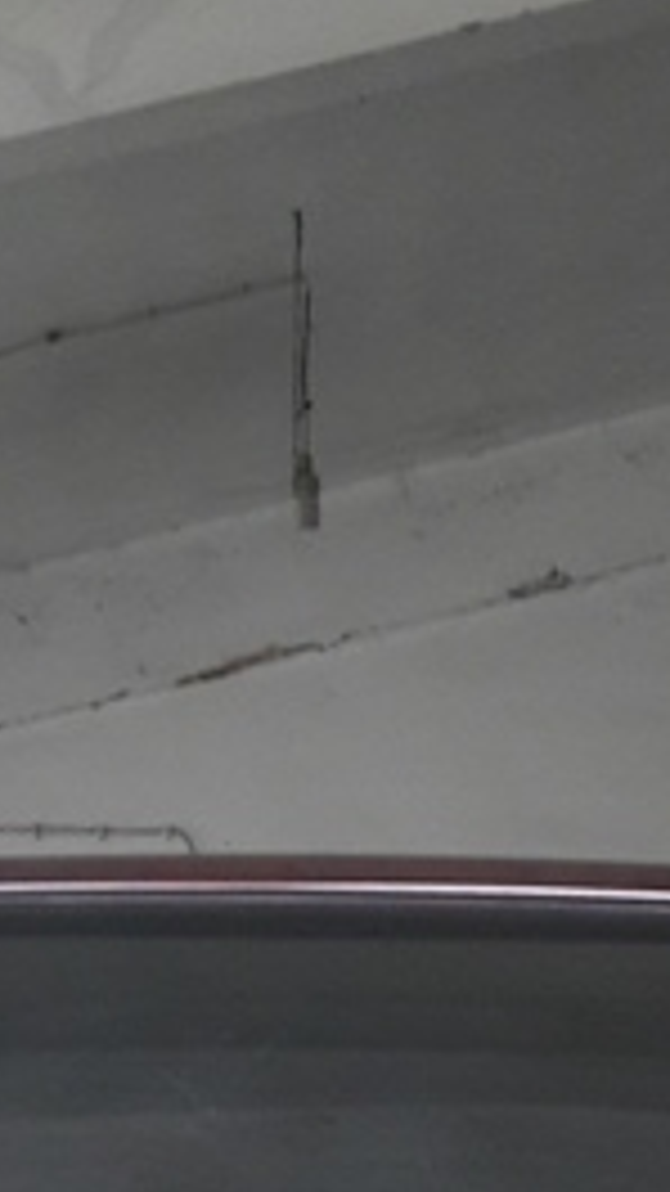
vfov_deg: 18.0
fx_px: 3349
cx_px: 436
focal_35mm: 106
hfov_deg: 11.4
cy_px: 1795
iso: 80
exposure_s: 1/33
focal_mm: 3.7
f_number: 1.9
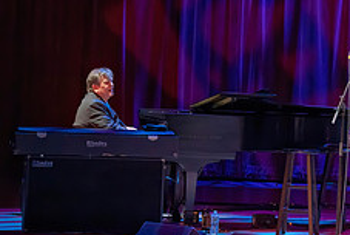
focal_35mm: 255
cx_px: 422
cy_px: 63
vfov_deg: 5.4
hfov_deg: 8.0
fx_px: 2482
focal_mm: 100
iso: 6400
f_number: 5.6
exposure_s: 1/320
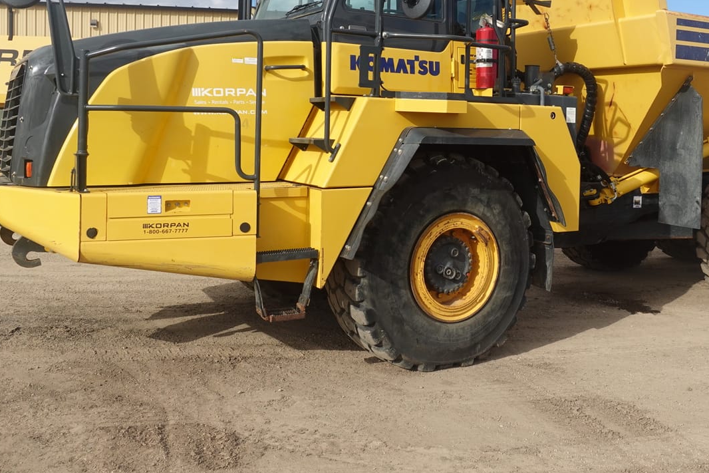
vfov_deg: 36.2
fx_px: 709
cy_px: 127
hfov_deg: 52.7
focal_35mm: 36
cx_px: 427
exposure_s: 1/400
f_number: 5.6
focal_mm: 9.4
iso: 125
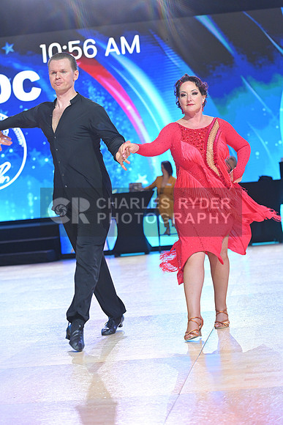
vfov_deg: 21.5
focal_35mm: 95
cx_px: 142
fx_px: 1119
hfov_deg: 14.4
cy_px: 212
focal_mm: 95
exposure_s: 1/250
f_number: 4
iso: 2000
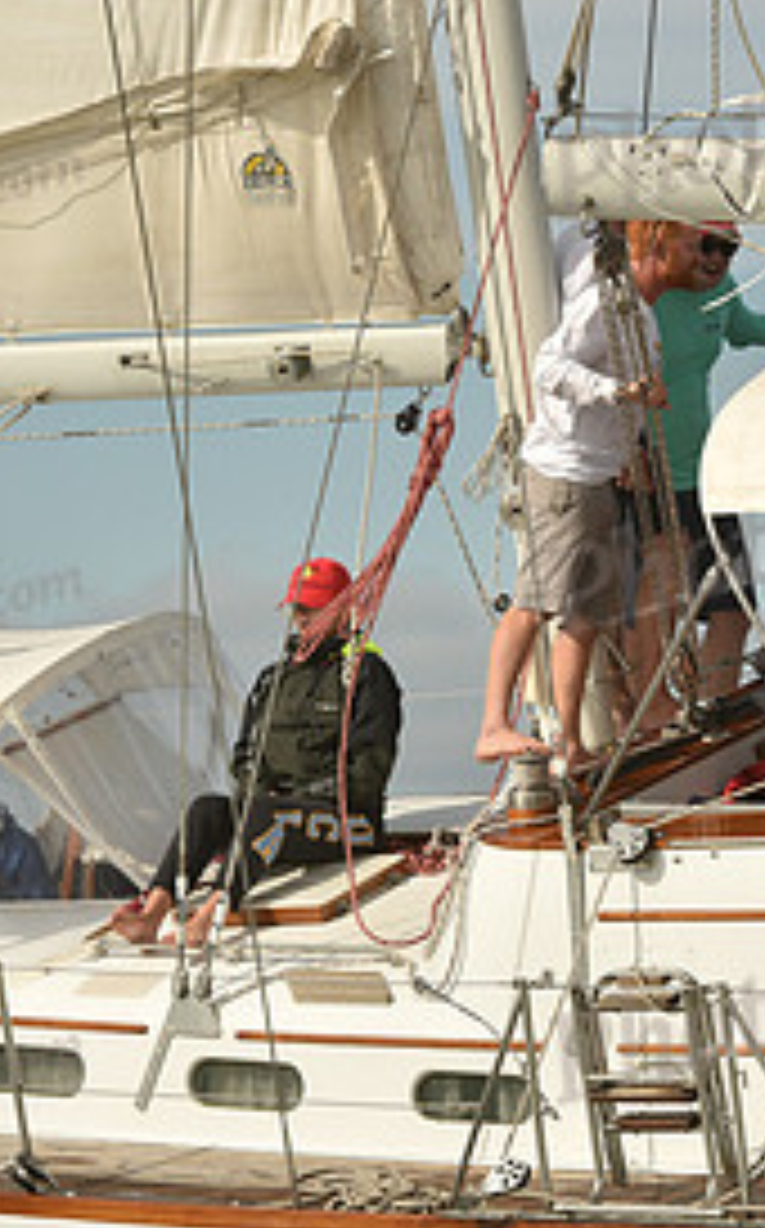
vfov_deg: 7.8
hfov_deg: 4.8
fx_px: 9064
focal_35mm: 271
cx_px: 320
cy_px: 816
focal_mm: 125
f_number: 11
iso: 320
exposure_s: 1/1250
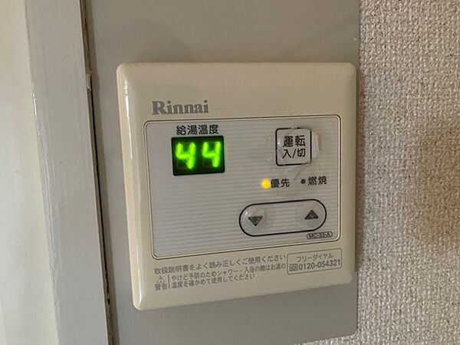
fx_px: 346
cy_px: 172
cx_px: 230
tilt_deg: -6.6
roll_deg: +2.9
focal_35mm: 26
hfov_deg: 67.3
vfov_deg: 53.1
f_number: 1.8
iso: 500
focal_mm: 4.25
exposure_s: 1/30
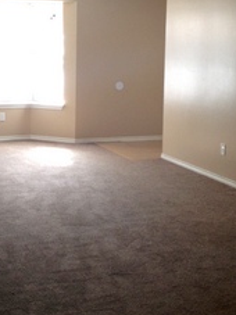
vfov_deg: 26.3
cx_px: 79
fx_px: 673
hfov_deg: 19.8
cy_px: 130
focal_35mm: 74
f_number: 2.4
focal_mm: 4.28
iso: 100
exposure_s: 1/20
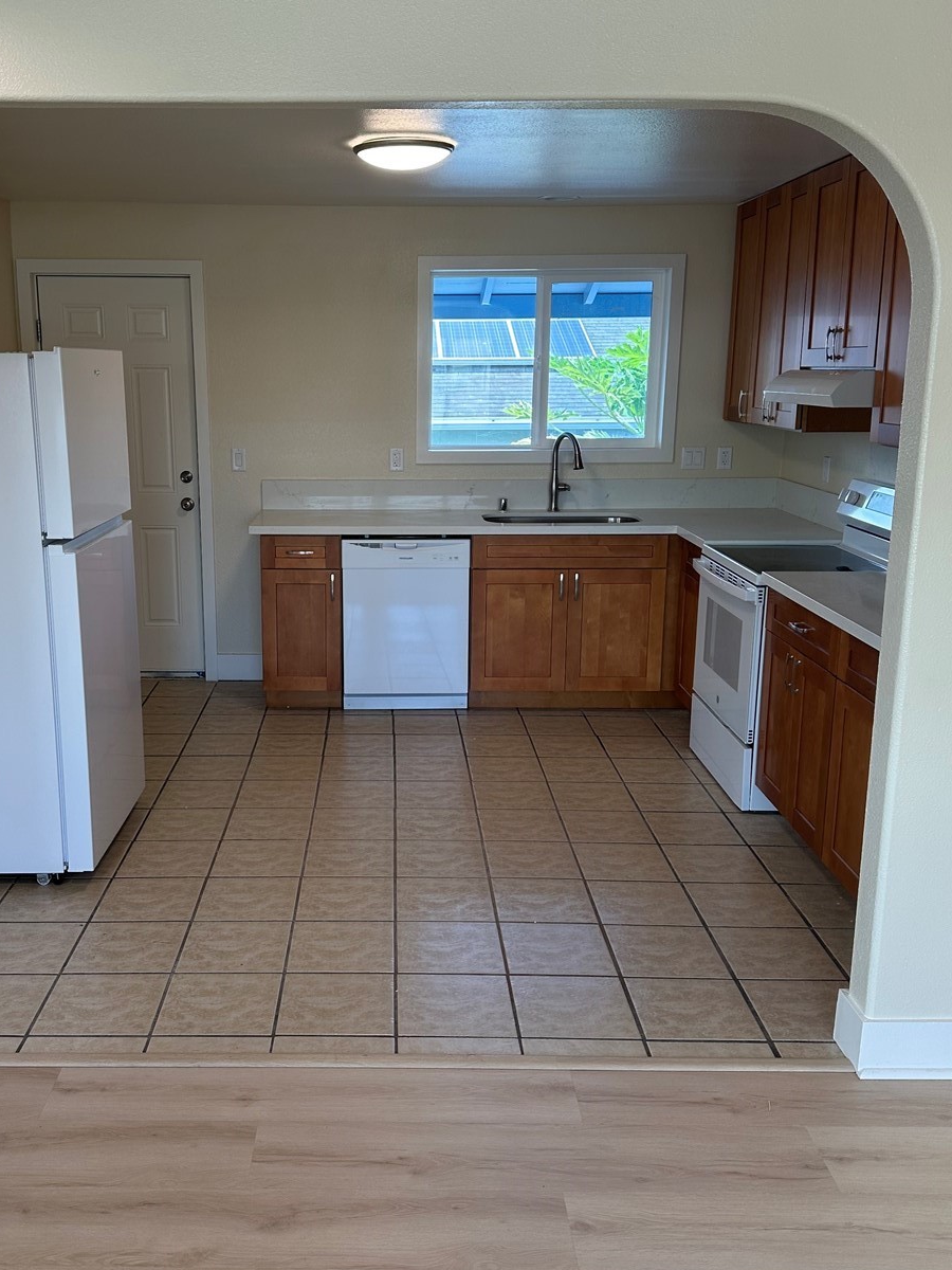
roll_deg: -0.3
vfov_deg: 56.8
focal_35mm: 32
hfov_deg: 44.0
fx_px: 1173
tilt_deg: -11.9
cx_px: 392
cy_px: 618
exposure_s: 1/133
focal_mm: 6.86
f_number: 1.78
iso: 100
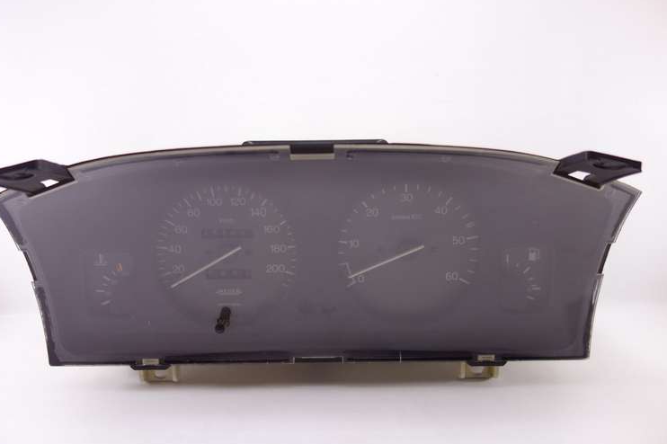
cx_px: 324
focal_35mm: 29
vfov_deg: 44.9
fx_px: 537
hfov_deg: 63.7
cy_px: 227
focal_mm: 10.4
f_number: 1.8
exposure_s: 1/100
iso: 125
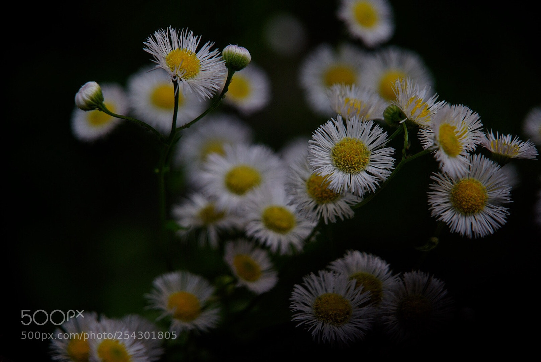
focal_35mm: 240
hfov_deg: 8.6
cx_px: 270
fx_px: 3609
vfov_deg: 5.7
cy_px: 181
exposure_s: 1/80
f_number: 6.3
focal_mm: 240
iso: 200
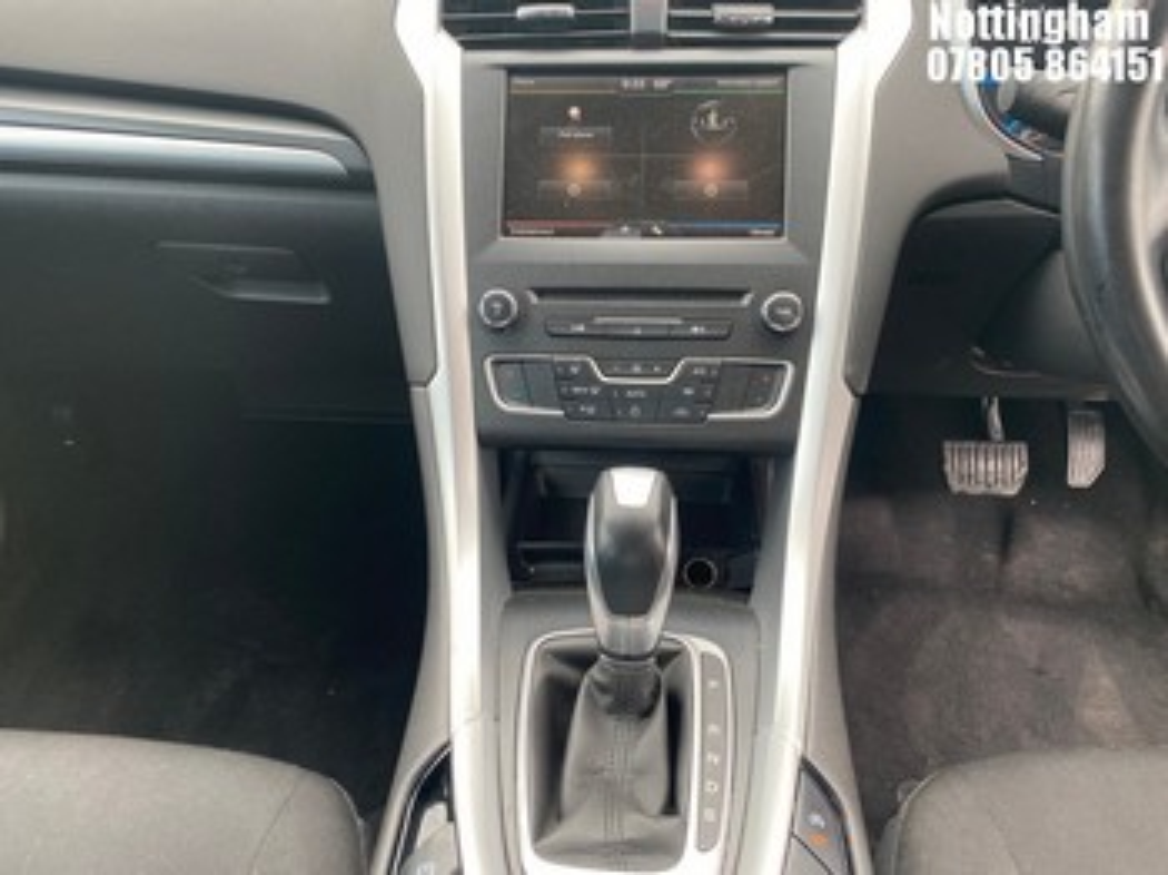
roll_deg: +3.7
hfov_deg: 67.3
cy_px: 438
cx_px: 584
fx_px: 877
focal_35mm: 26
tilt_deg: -33.1
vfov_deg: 53.0
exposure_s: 1/121
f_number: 1.8
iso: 100
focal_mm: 4.25
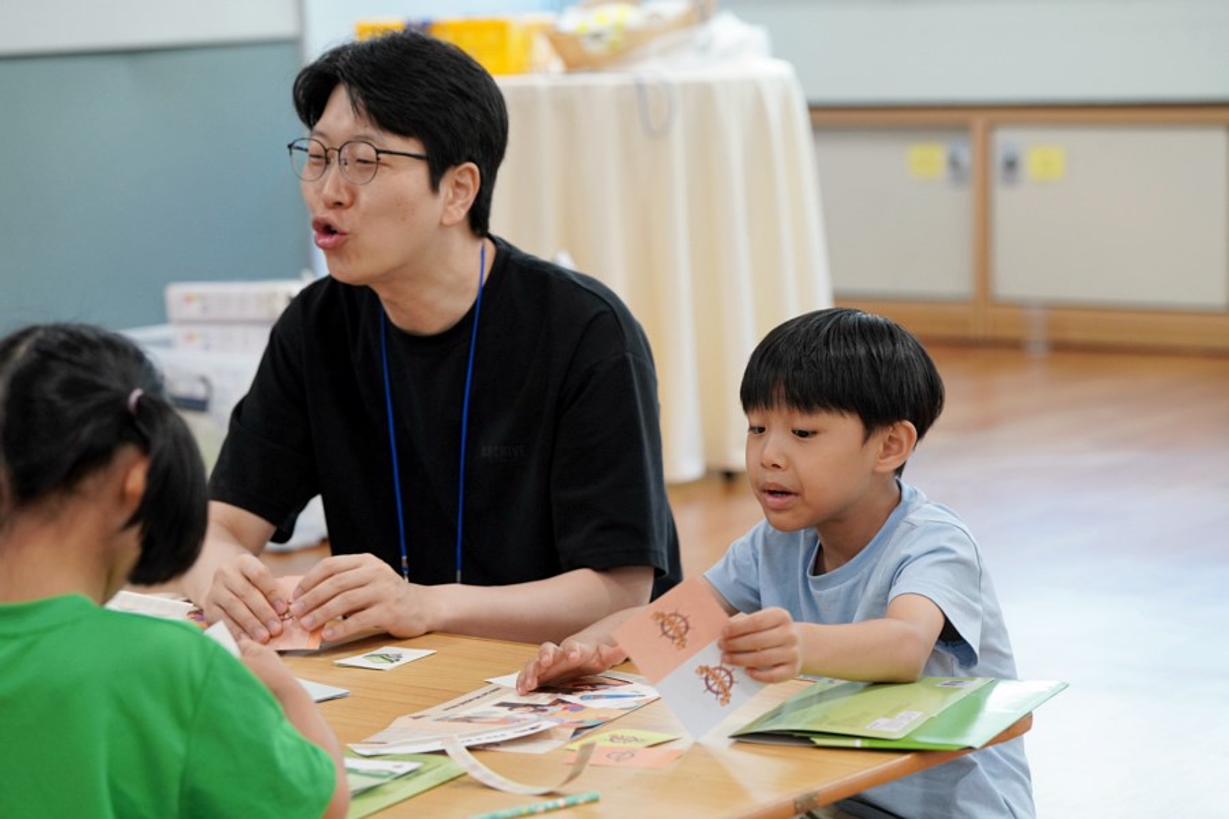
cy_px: 410
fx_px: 3482
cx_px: 614
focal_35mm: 102
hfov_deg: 20.0
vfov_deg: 13.4
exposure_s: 1/160
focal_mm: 102
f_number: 4
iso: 1600
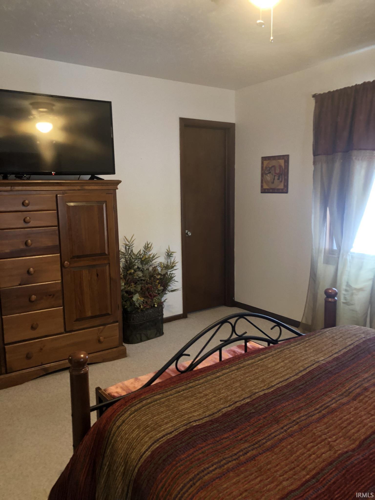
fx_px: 404
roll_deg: +0.5
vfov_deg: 63.4
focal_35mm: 28
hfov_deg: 49.7
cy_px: 250
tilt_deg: -9.2
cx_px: 188
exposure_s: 1/30
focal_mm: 3.99
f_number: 1.8
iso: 400
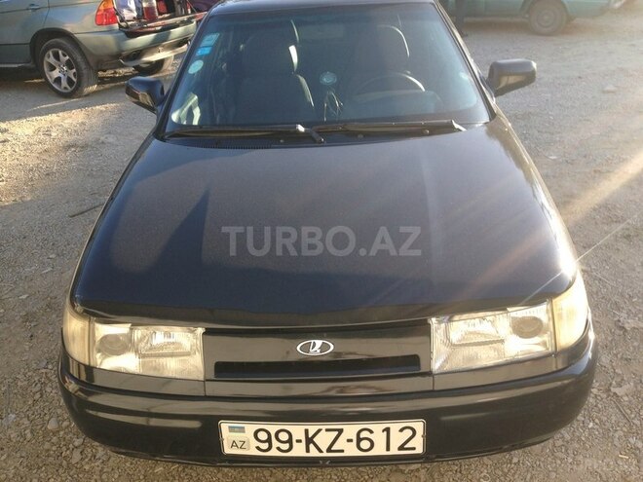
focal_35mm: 33
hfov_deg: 55.4
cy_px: 241
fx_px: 613
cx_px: 322
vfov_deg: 42.9
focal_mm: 4.12
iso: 50
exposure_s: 1/218
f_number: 2.4
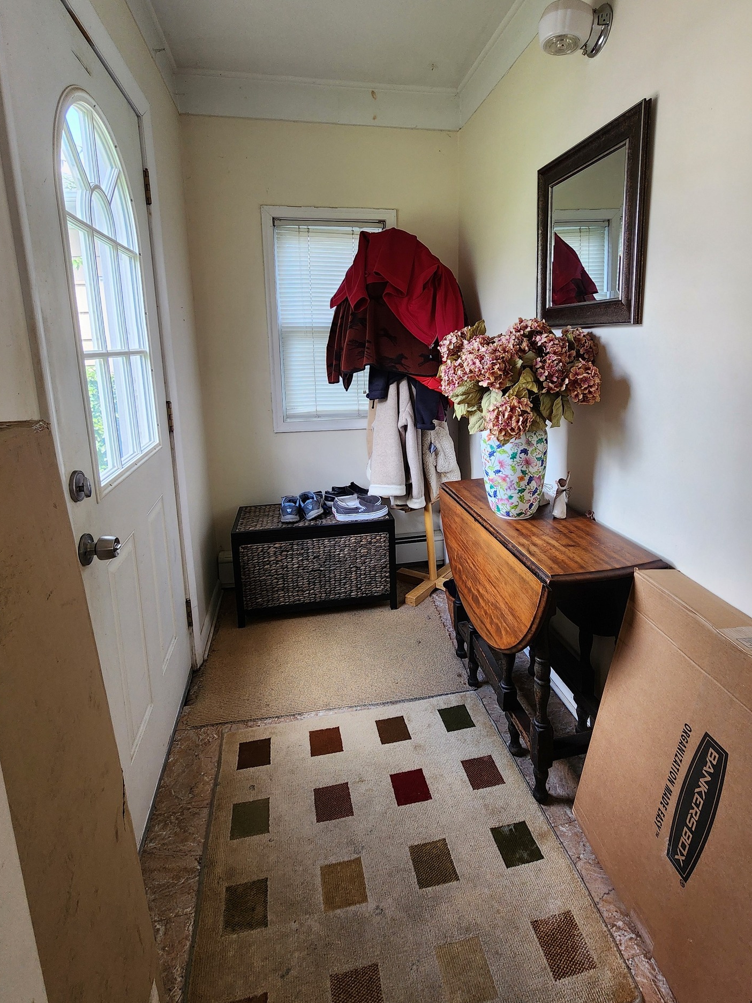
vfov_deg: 94.0
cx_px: 389
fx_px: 463
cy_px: 437
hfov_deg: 78.1
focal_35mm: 16
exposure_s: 1/60
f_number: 2.2
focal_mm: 2.2
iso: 160
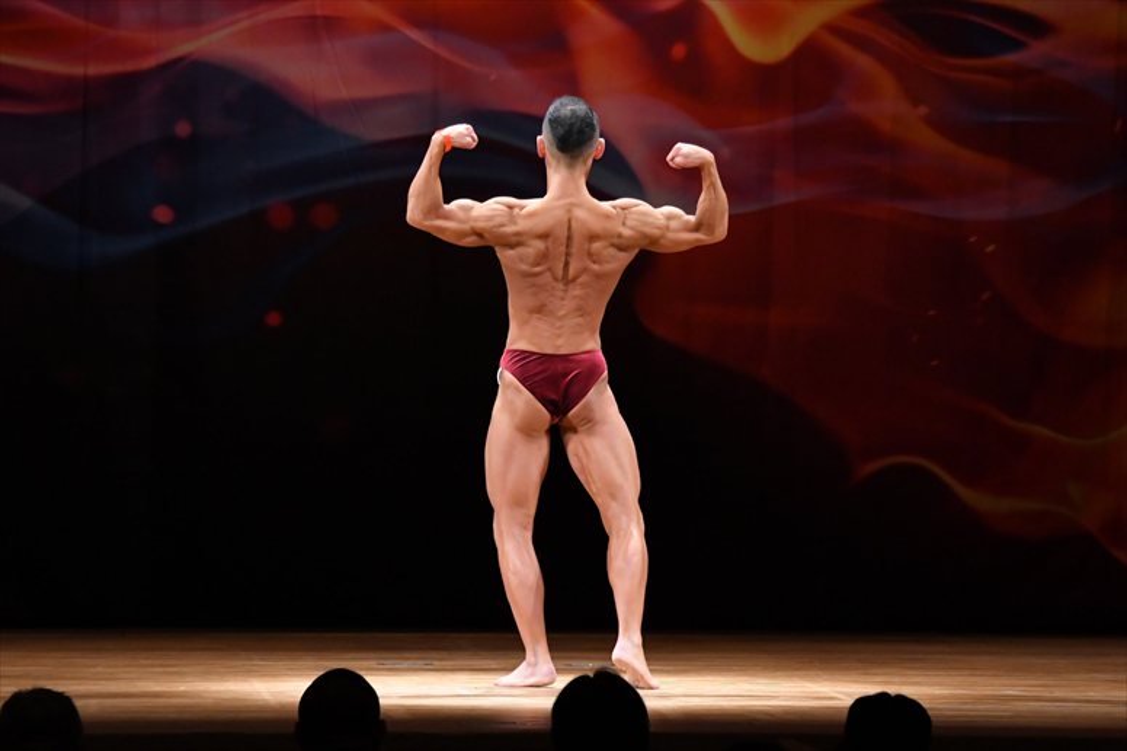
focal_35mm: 217
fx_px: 6790
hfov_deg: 9.5
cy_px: 376
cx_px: 564
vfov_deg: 6.3
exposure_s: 1/400
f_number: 5.6
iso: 4000
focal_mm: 145
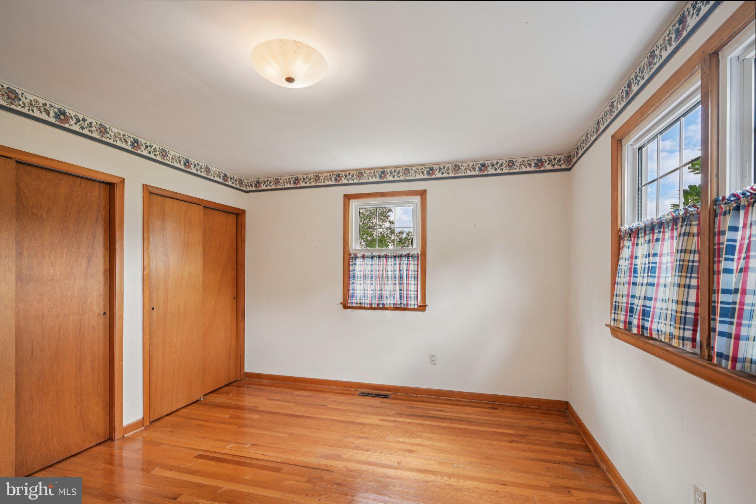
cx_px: 378
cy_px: 252
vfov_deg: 73.7
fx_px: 336
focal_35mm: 16
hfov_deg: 96.7
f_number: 8
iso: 400
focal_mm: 16
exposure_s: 1/50
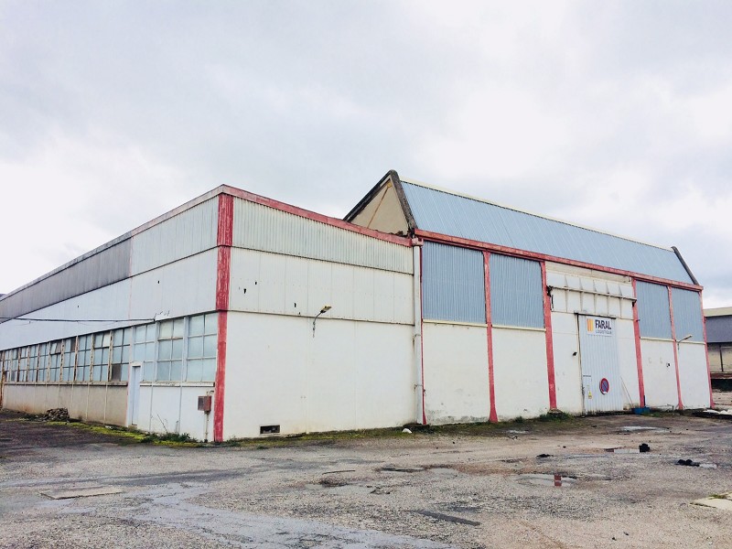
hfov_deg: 61.7
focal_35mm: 29
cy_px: 274
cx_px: 366
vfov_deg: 48.2
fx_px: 613
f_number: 2.2
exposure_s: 1/1026
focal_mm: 4.15
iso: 32
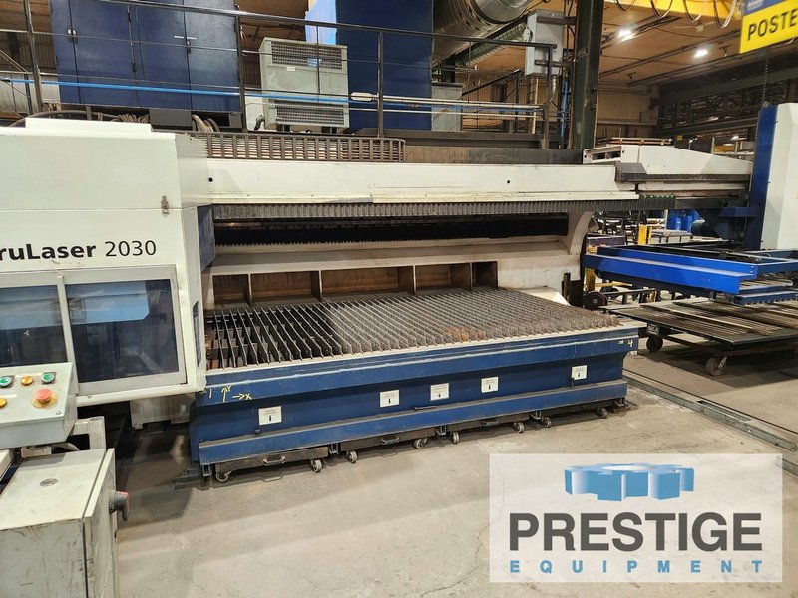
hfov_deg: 73.9
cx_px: 399
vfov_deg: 58.9
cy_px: 299
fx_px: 530
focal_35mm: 23
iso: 250
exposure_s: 1/120
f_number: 1.8
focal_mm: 5.4
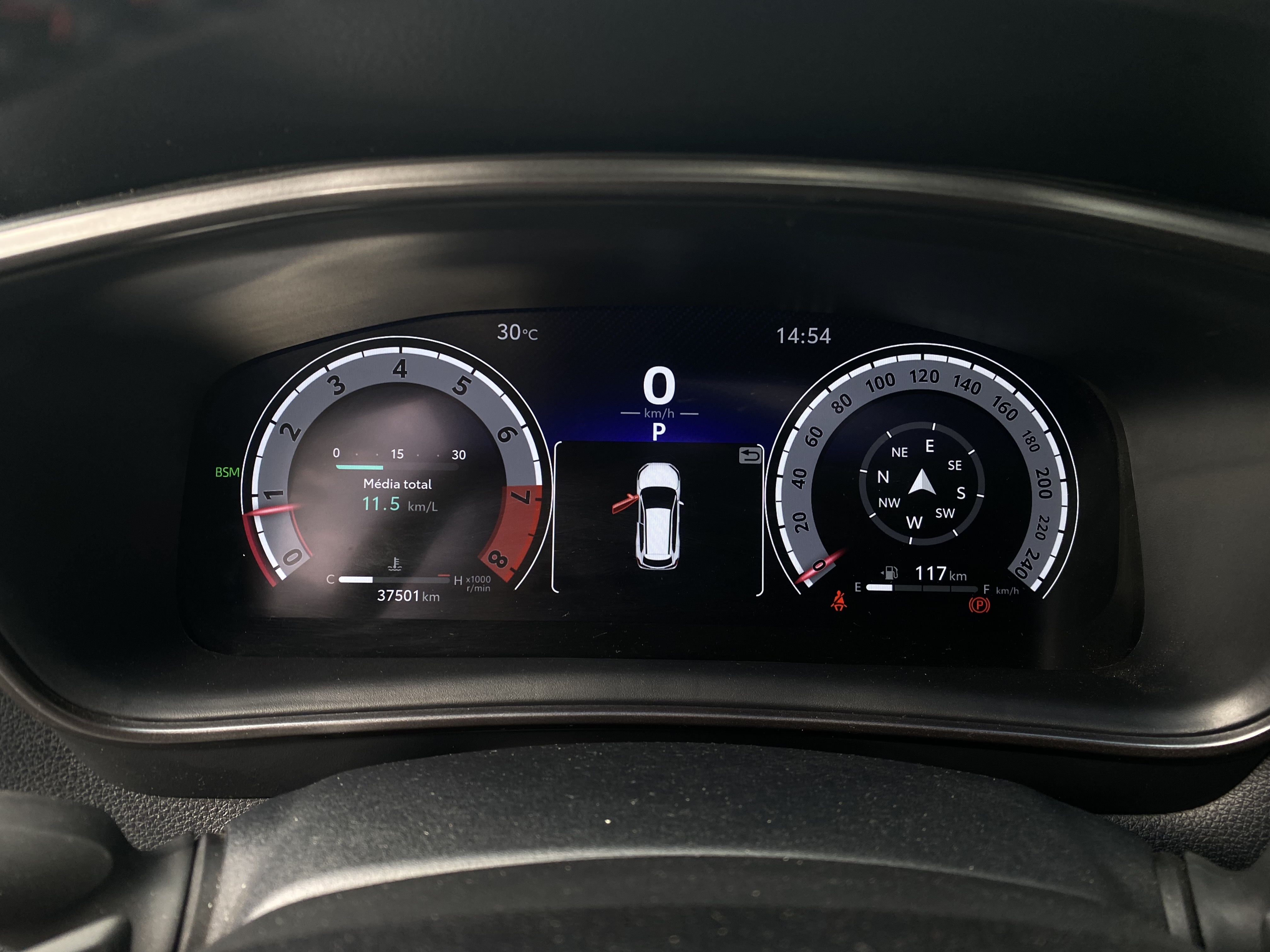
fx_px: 954
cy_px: 476
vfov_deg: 53.1
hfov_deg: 67.3
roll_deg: -0.5
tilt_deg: -27.4
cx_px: 635
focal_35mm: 26
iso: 80
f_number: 1.8
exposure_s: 1/122
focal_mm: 4.25
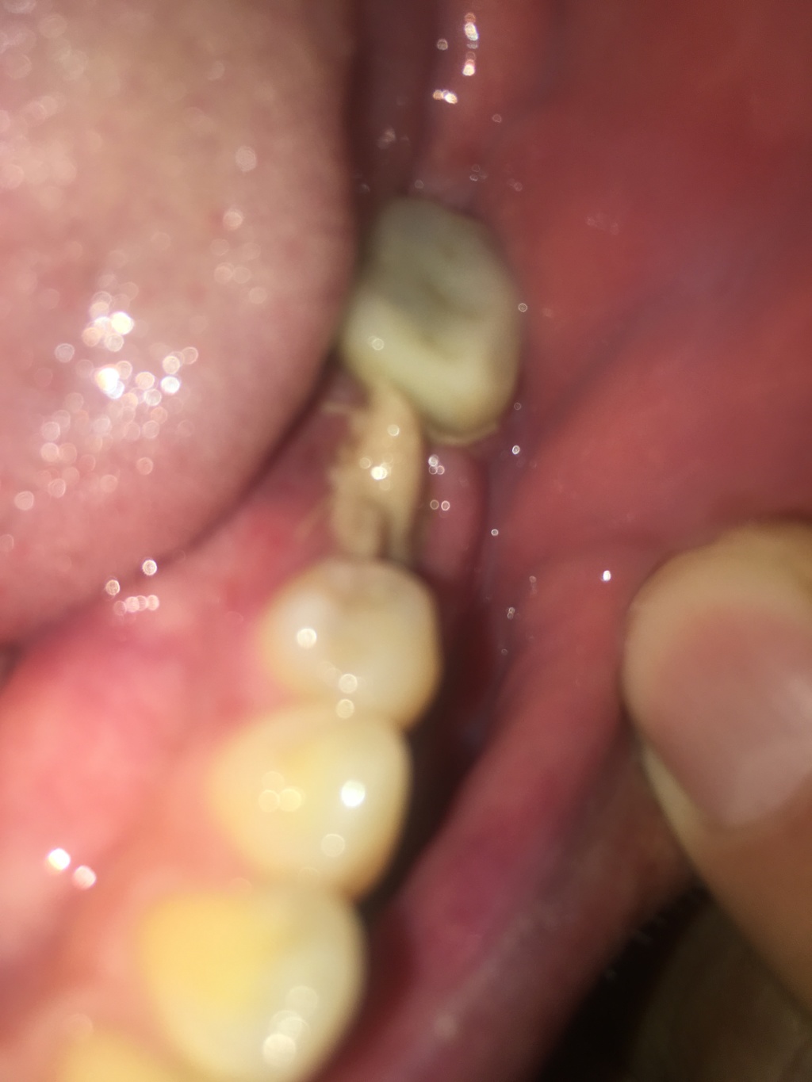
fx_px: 907
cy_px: 541
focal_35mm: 29
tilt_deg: -36.4
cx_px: 406
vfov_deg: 61.7
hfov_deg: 48.2
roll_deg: -16.9
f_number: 2.2
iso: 25
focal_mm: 4.15
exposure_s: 1/1099
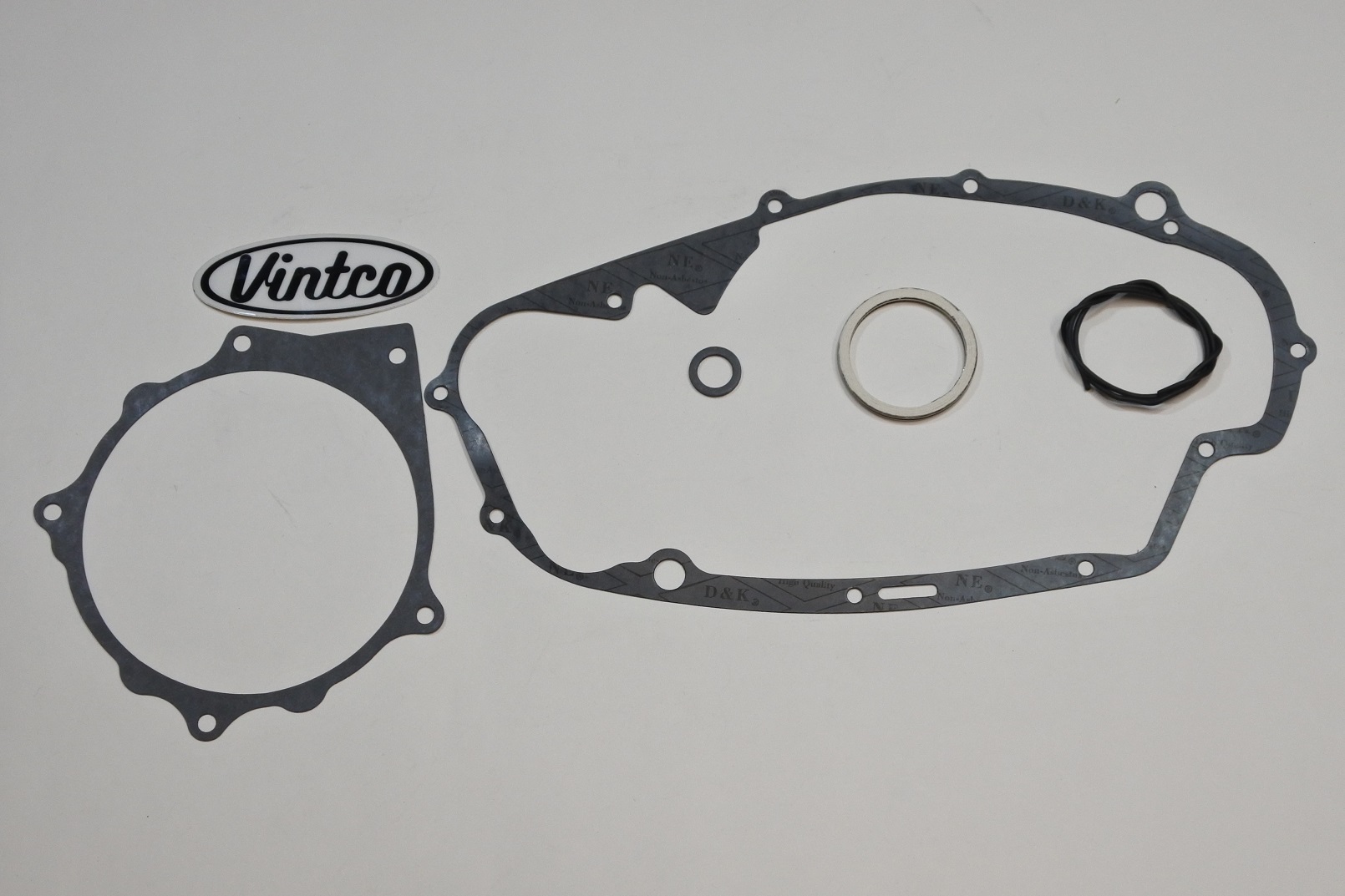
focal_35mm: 49
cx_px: 672
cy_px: 448
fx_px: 1830
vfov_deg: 27.5
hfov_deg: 40.3
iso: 560
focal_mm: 18.4
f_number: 4.5
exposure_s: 1/125
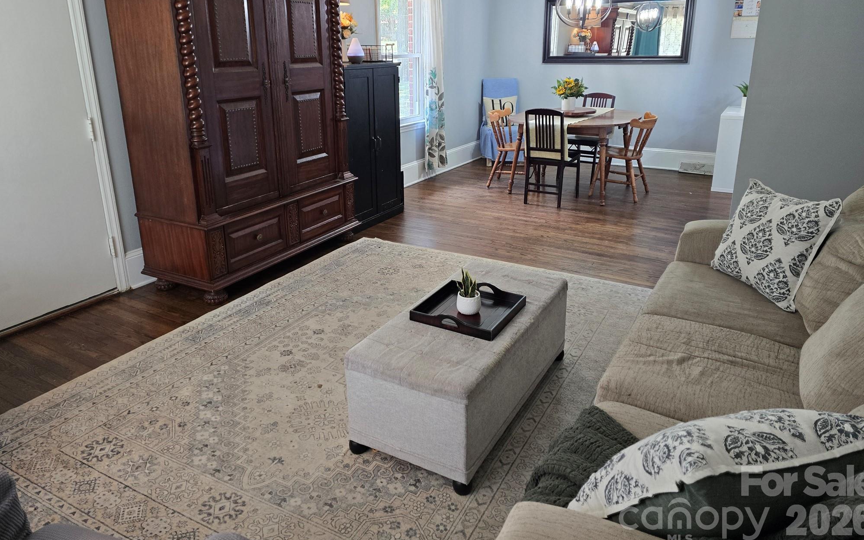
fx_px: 589
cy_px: 219
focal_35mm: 25
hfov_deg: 72.5
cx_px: 436
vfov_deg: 49.0
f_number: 1.7
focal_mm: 6.3
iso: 320
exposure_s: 1/120
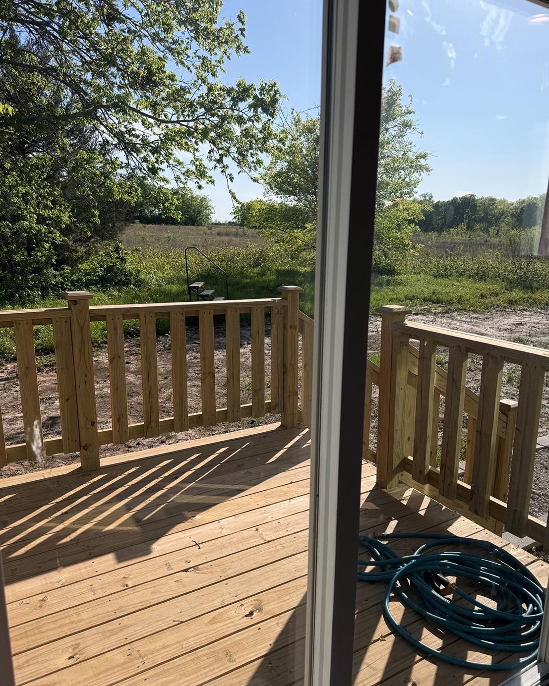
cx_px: 285
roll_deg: -1.2
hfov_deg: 54.9
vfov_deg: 66.0
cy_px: 343
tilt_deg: -11.9
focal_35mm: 26
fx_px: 528
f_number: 1.78
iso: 80
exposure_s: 1/3279
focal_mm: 6.76
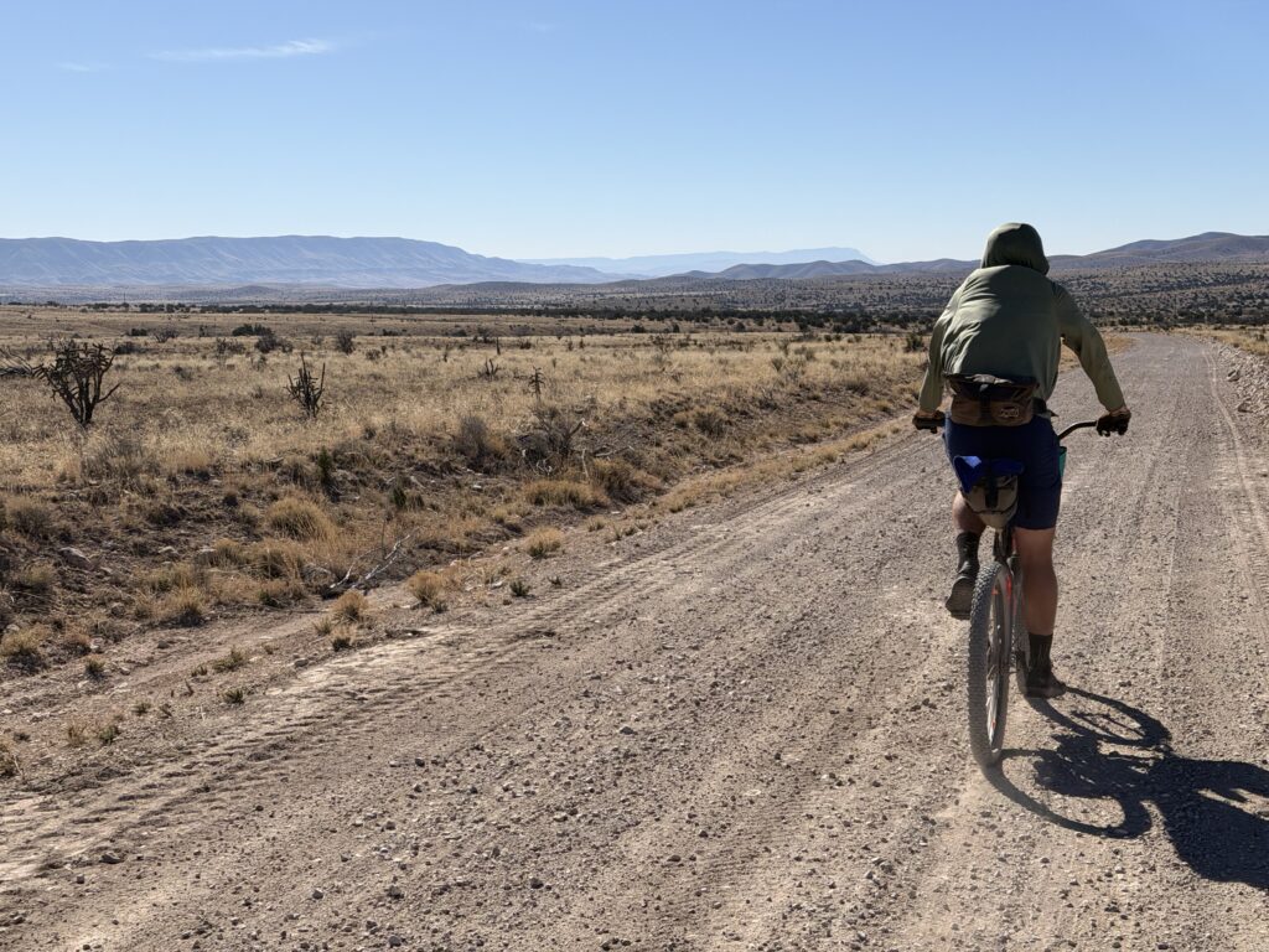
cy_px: 476
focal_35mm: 48
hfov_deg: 39.7
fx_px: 1760
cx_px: 634
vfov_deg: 30.3
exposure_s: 1/8772
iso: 64
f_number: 1.78
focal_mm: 6.76
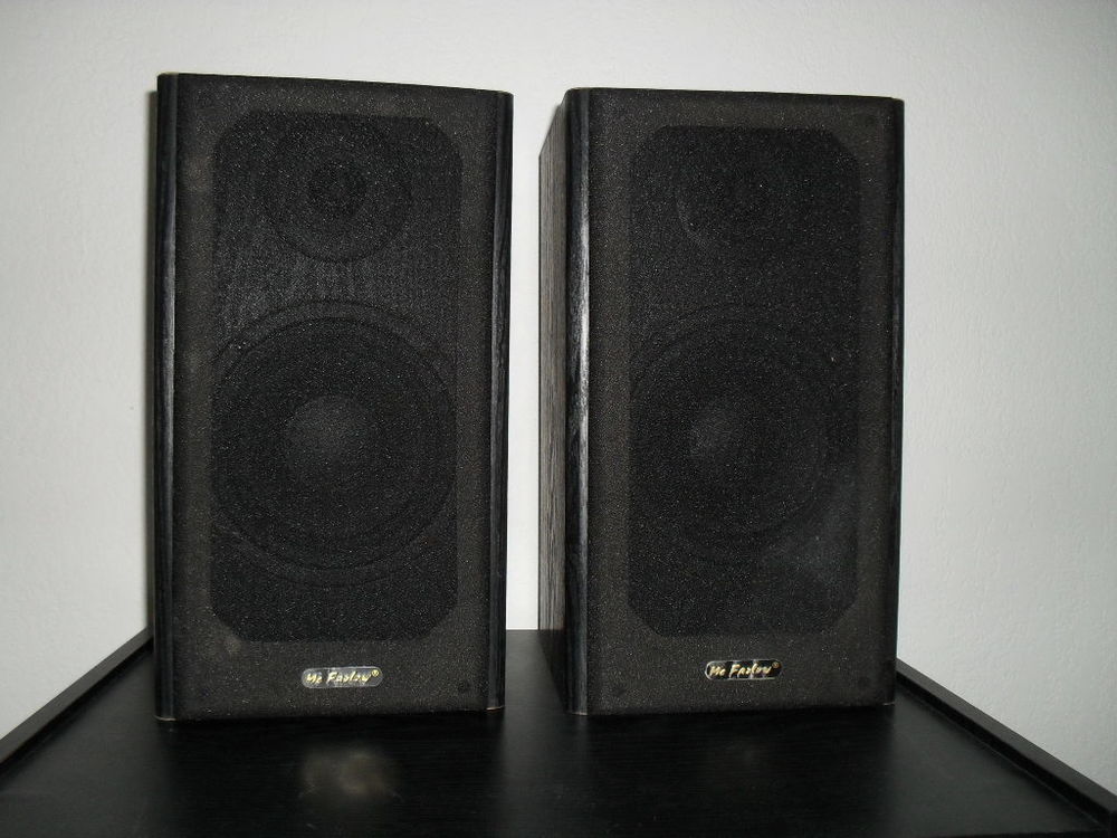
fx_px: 1129
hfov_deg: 52.6
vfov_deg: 40.7
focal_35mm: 35
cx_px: 558
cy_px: 419
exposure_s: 1/45
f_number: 3.2
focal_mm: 6.3
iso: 200
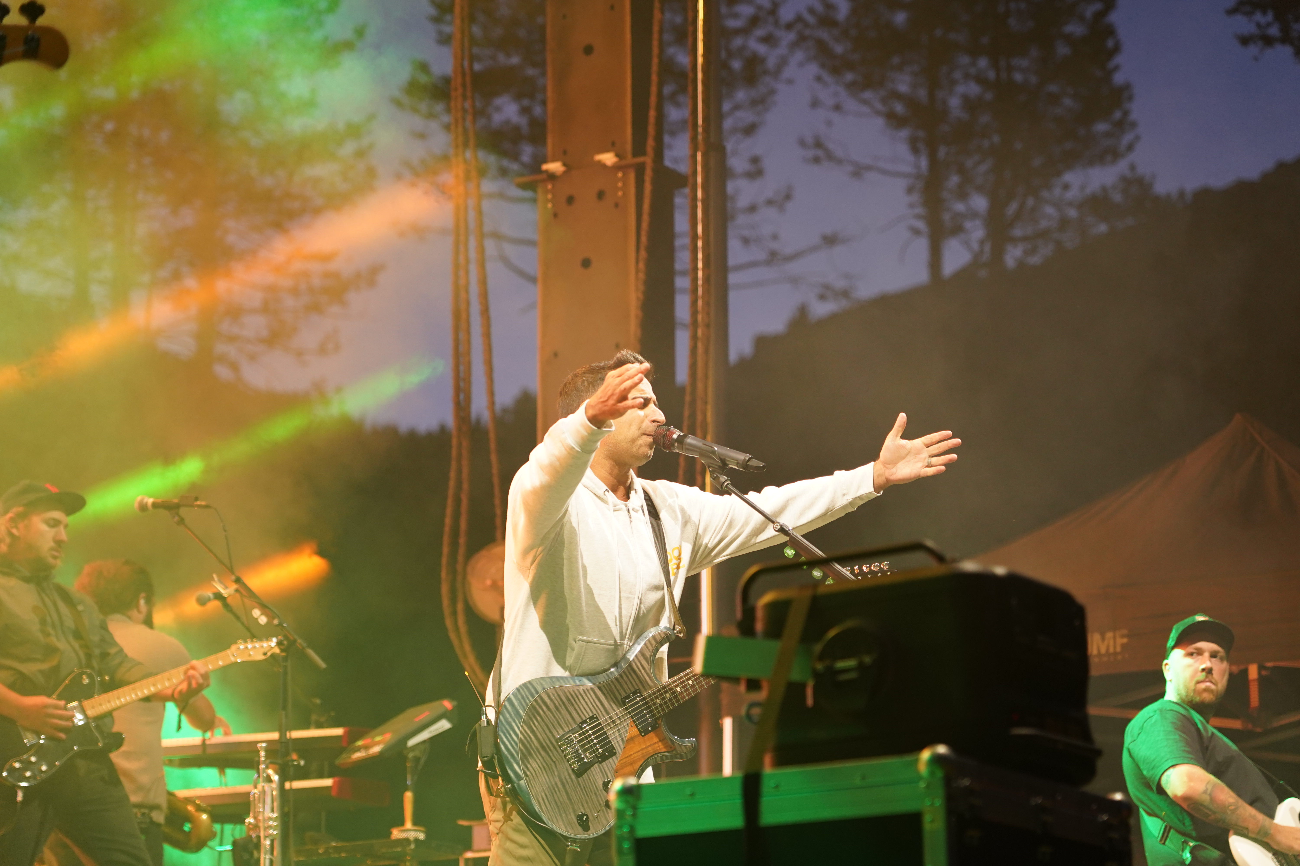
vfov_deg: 13.0
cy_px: 433
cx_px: 650
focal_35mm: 105
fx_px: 3791
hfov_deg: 19.5
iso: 1600
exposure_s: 1/160
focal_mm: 105
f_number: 4
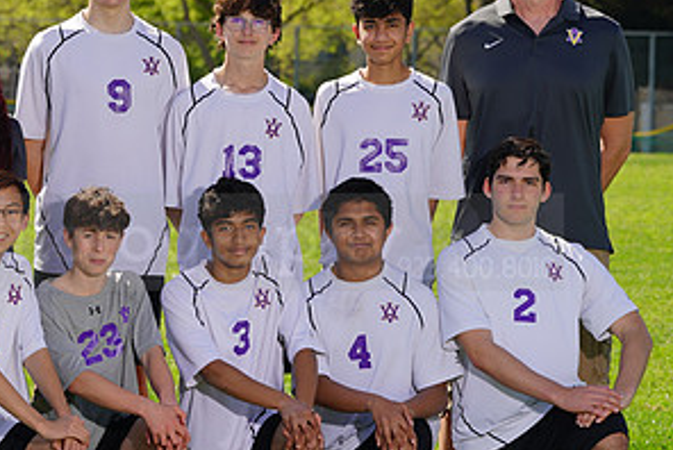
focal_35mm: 268
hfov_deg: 7.7
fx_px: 5015
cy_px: 224
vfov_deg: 5.1
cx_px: 123
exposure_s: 1/200
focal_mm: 137
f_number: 7.1
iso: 64
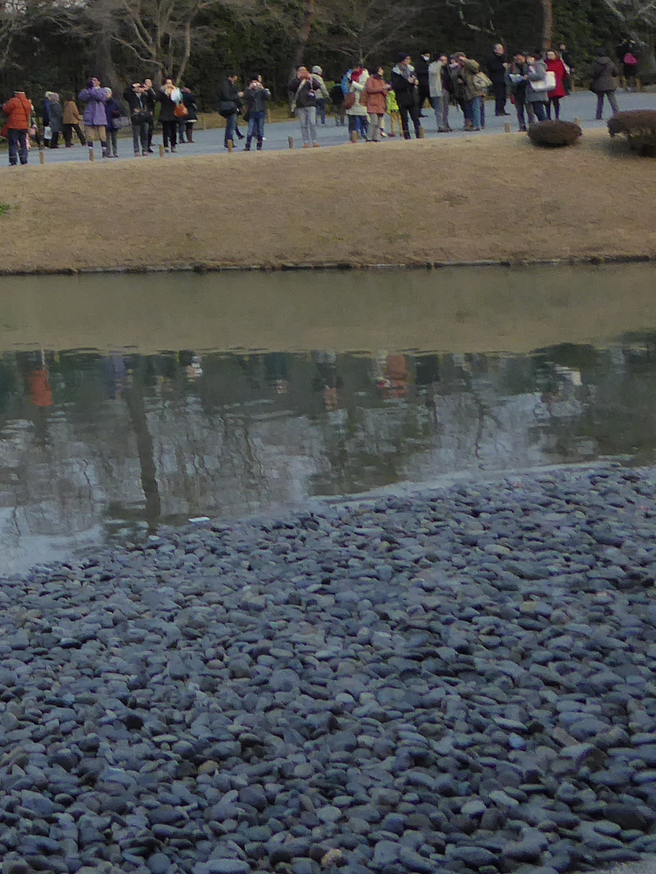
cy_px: 57
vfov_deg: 25.4
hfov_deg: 17.6
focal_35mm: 74
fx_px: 1869
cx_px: -371
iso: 160
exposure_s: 1/400
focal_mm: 4.3
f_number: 3.3
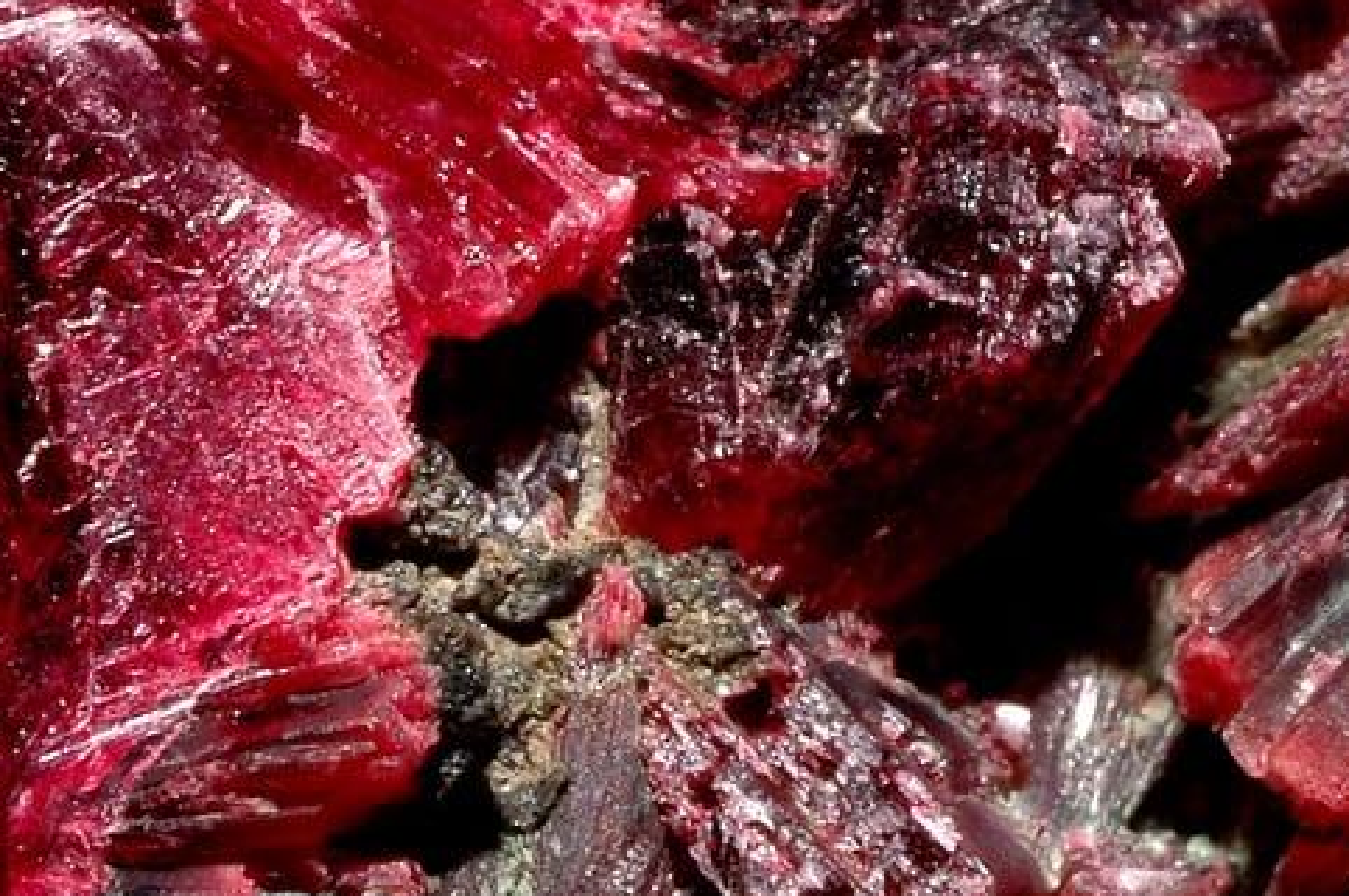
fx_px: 11189
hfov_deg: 6.9
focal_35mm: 299
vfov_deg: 4.6
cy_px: 1263
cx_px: 806
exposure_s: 1/60
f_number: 32
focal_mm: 60
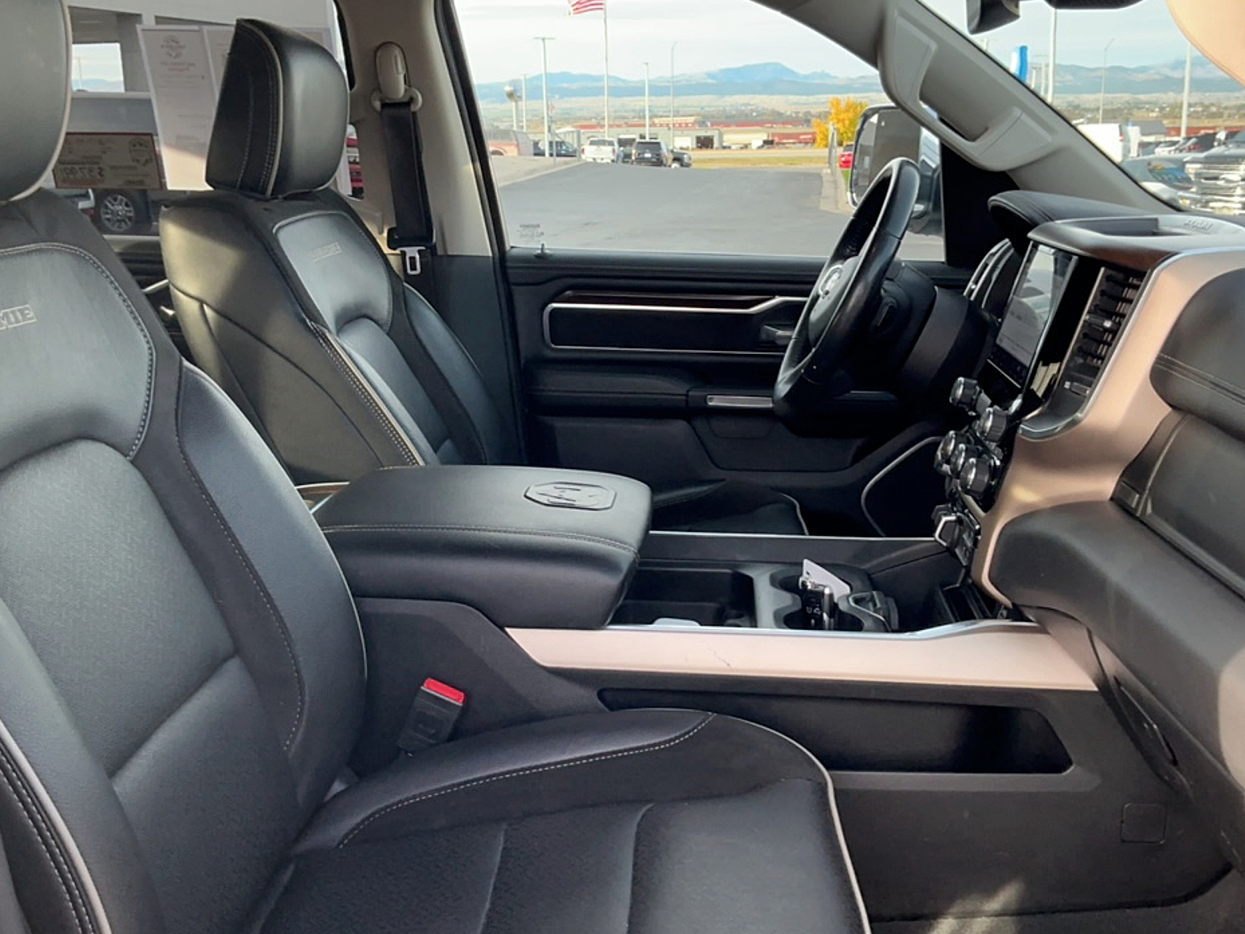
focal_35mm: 31
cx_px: 618
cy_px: 459
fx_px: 1115
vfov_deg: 45.4
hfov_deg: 58.4
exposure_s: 1/140
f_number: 1.8
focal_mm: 3
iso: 40
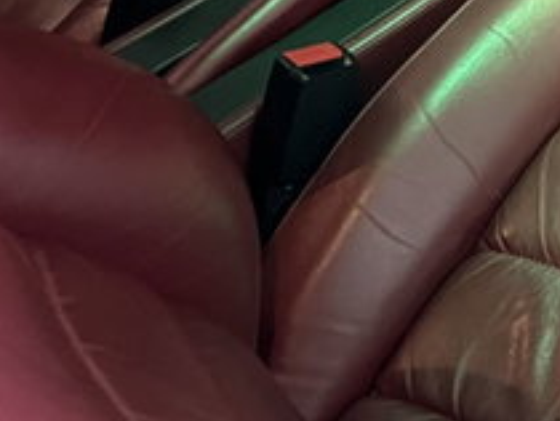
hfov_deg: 19.3
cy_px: -325
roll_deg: +1.3
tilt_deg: -33.5
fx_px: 1539
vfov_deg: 13.9
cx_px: 701
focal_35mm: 95
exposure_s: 1/25
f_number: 1.6
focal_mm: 5.1
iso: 640
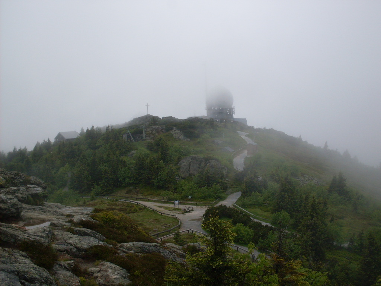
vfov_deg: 37.7
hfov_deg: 49.0
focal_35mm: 38
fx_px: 418
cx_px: 190
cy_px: 143
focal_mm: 6.3
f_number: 8.4
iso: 80
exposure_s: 1/180
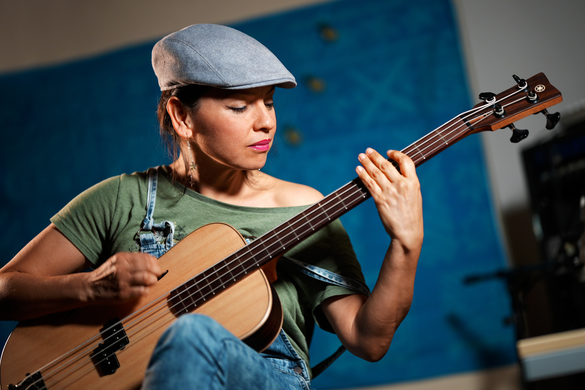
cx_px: 292
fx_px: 1381
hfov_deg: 23.9
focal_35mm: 85
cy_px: 195
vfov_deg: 16.1
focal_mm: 85
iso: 320
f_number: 1.4
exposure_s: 1/100
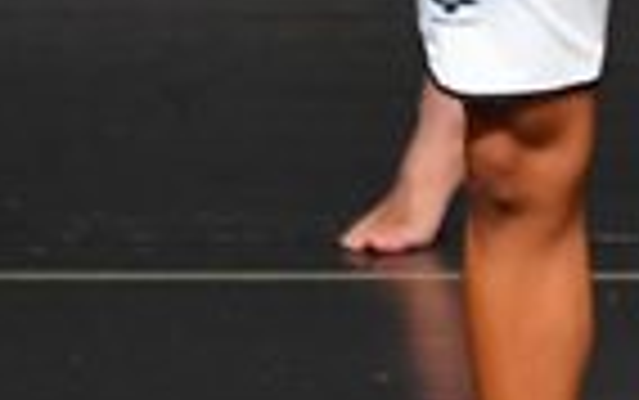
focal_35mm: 1668
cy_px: -247
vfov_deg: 0.8
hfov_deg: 1.3
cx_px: 1663
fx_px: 29071
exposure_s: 1/400
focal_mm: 200
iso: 2500
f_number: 5.6
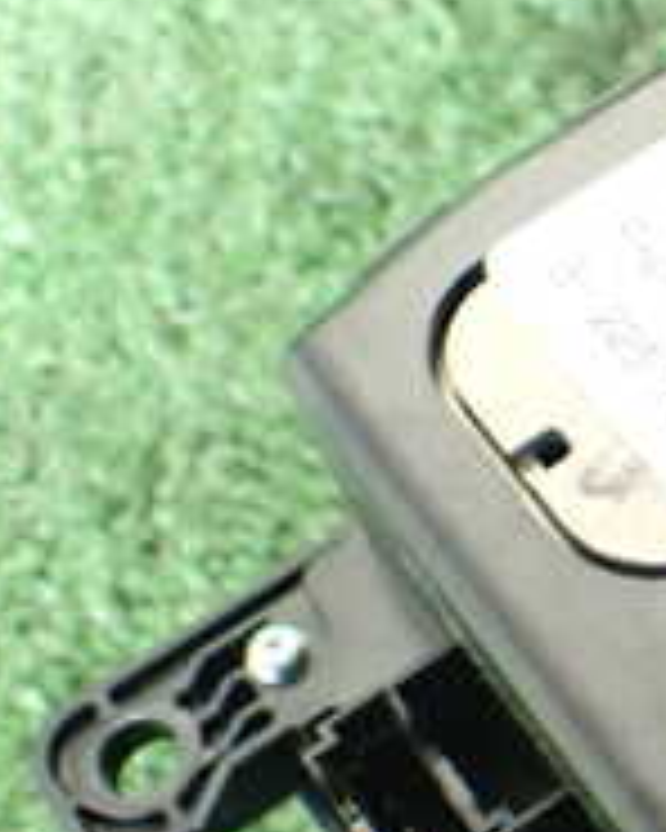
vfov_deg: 20.1
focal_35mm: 95
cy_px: 544
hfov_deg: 14.8
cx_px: 1071
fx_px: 2341
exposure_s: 1/125
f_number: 2.3
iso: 640
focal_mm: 5.4
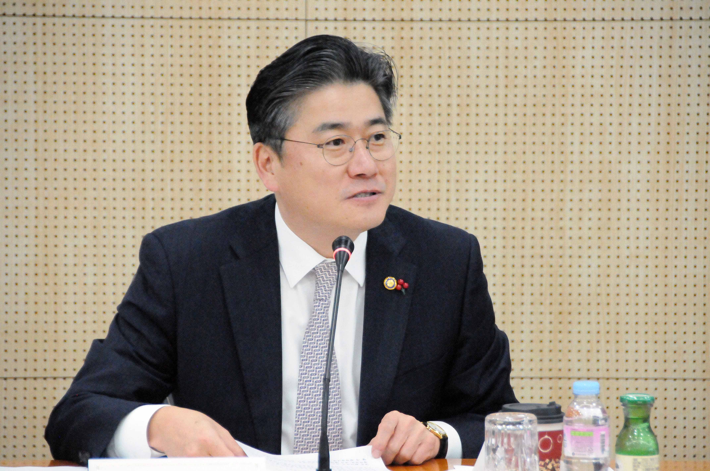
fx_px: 3989
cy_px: 236
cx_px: 355
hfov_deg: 10.2
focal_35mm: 202
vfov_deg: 6.8
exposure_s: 1/250
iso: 6400
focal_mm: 135
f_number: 5.6
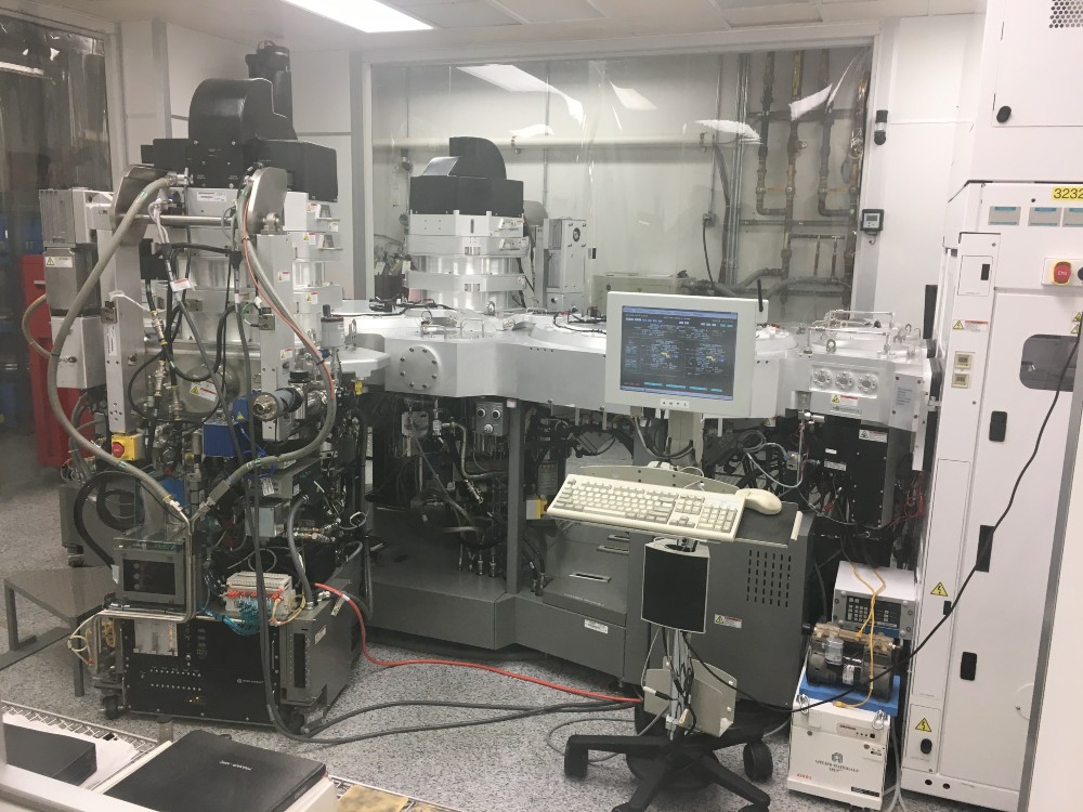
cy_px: 406
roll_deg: -1.2
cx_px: 542
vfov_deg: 48.2
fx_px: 907
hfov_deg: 61.7
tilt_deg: -10.3
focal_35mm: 29
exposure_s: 1/30
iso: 32
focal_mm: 4.15
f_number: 2.2
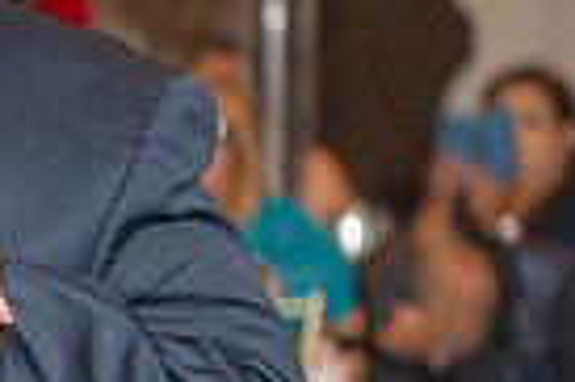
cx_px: -470
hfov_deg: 6.8
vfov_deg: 4.6
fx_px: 4738
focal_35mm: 297
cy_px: 338
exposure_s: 1/250
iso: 500
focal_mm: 70
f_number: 2.8
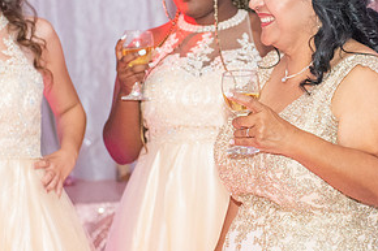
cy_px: 109
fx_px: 1952
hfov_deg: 11.0
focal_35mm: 186
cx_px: 283
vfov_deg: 7.4
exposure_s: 1/160
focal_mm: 70
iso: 1250
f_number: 4
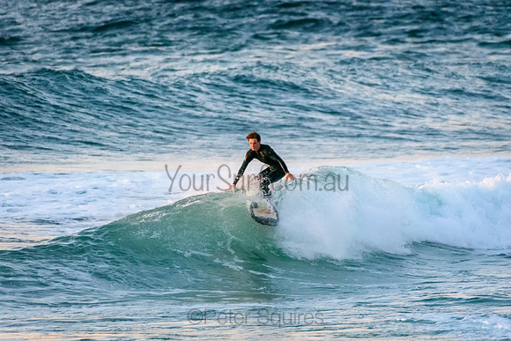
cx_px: 256
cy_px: 170
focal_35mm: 750
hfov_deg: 2.7
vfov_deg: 1.8
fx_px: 10648
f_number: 5.6
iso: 3200
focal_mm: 500
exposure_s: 1/1600
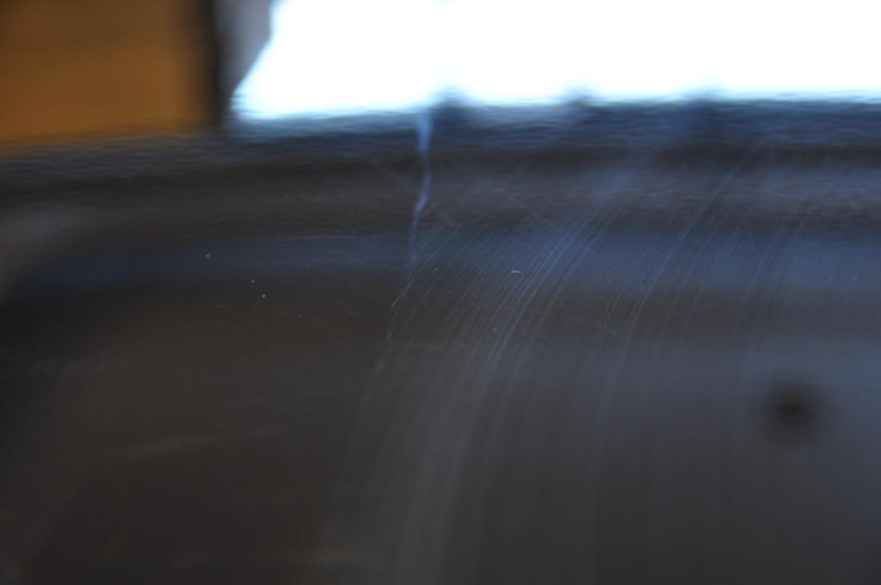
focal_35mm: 120
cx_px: 440
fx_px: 2933
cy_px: 292
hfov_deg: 17.1
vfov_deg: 11.4
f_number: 5.3
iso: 250
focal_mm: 80
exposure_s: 1/10
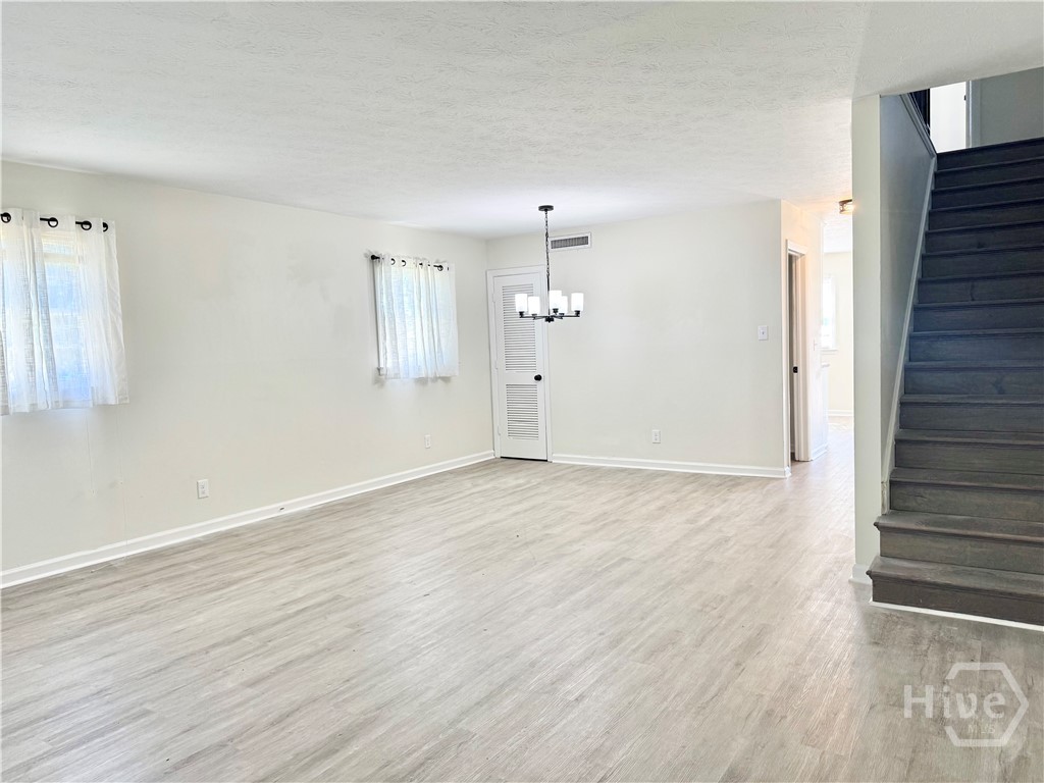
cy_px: 392
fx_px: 724
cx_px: 522
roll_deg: +2.1
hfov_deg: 71.6
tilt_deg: -4.4
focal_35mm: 24
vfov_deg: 56.8
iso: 125
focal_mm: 6.76
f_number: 1.78
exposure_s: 1/120
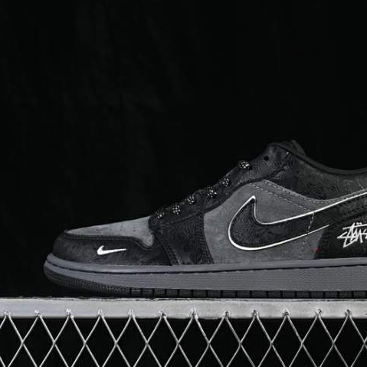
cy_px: 182
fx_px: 1163
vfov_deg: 17.9
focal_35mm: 97
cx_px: 234
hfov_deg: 17.9
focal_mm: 50
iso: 160
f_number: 6.3
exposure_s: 1/60
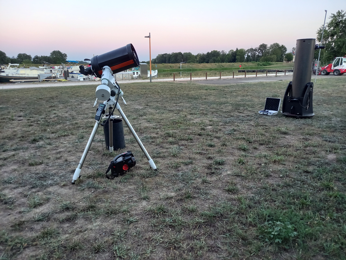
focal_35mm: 25
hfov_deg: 69.4
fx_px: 250
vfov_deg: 54.9
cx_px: 173
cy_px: 130
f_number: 1.8
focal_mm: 4.65
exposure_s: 1/50
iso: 200
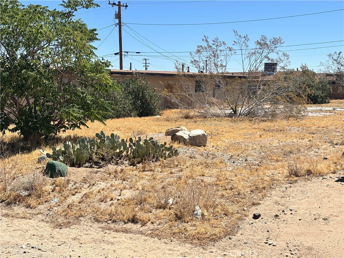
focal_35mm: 52
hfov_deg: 36.8
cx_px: 172
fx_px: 517
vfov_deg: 28.0
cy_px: 129
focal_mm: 5.96
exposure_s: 1/3788
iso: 32
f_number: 1.6
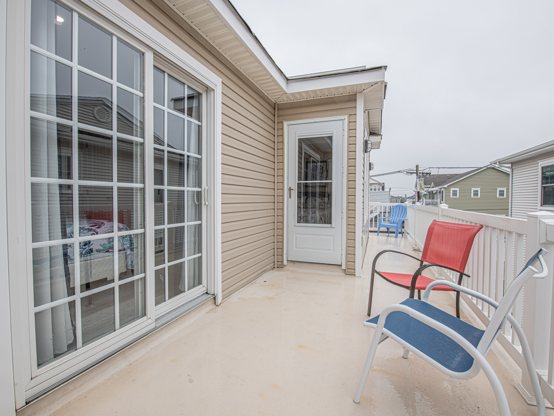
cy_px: 208
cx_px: 285
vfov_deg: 79.2
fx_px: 251
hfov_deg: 95.6
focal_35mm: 16
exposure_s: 1/60
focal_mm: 14
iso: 90
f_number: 9
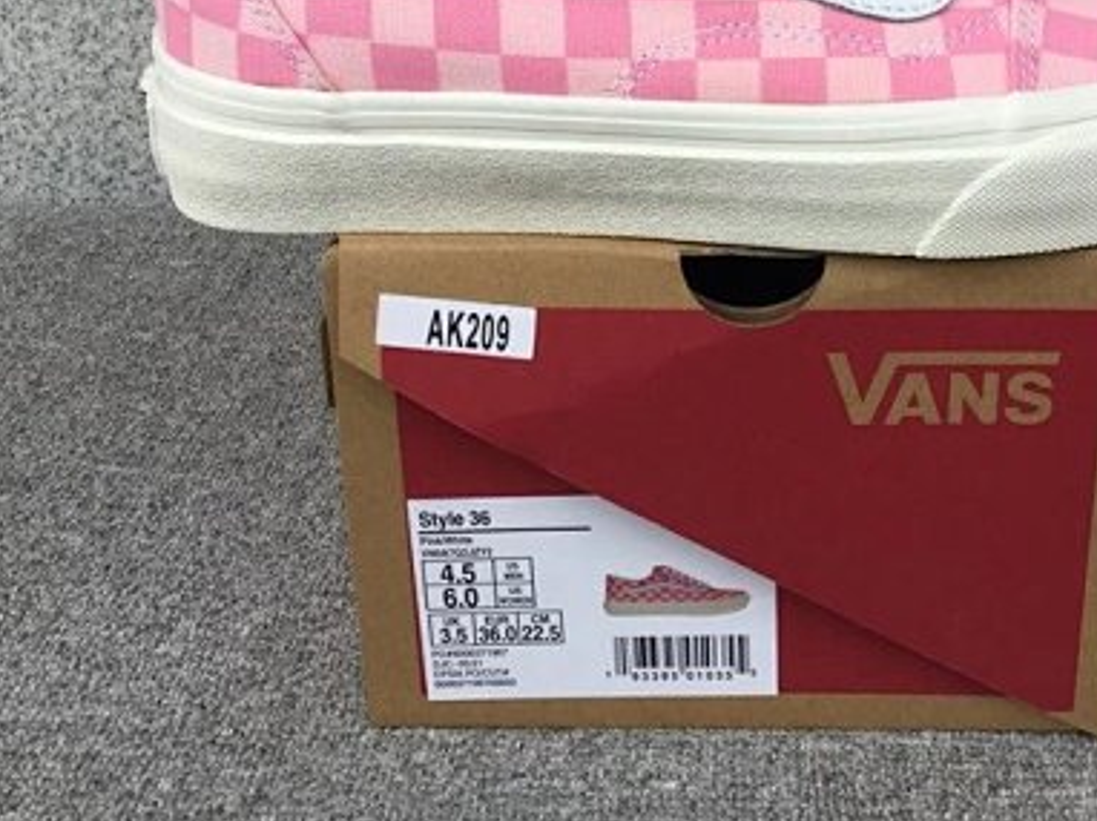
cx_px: 752
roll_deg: -1.2
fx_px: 1647
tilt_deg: -20.6
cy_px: 195
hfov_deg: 36.4
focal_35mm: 52
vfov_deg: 27.6
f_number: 2.4
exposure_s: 1/209
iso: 25
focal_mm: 3.3
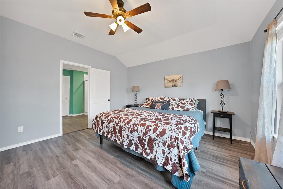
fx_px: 94
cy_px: 94
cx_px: 142
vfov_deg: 90.1
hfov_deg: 112.6
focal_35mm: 12
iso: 640
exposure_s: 1/3
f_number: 9
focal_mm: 12
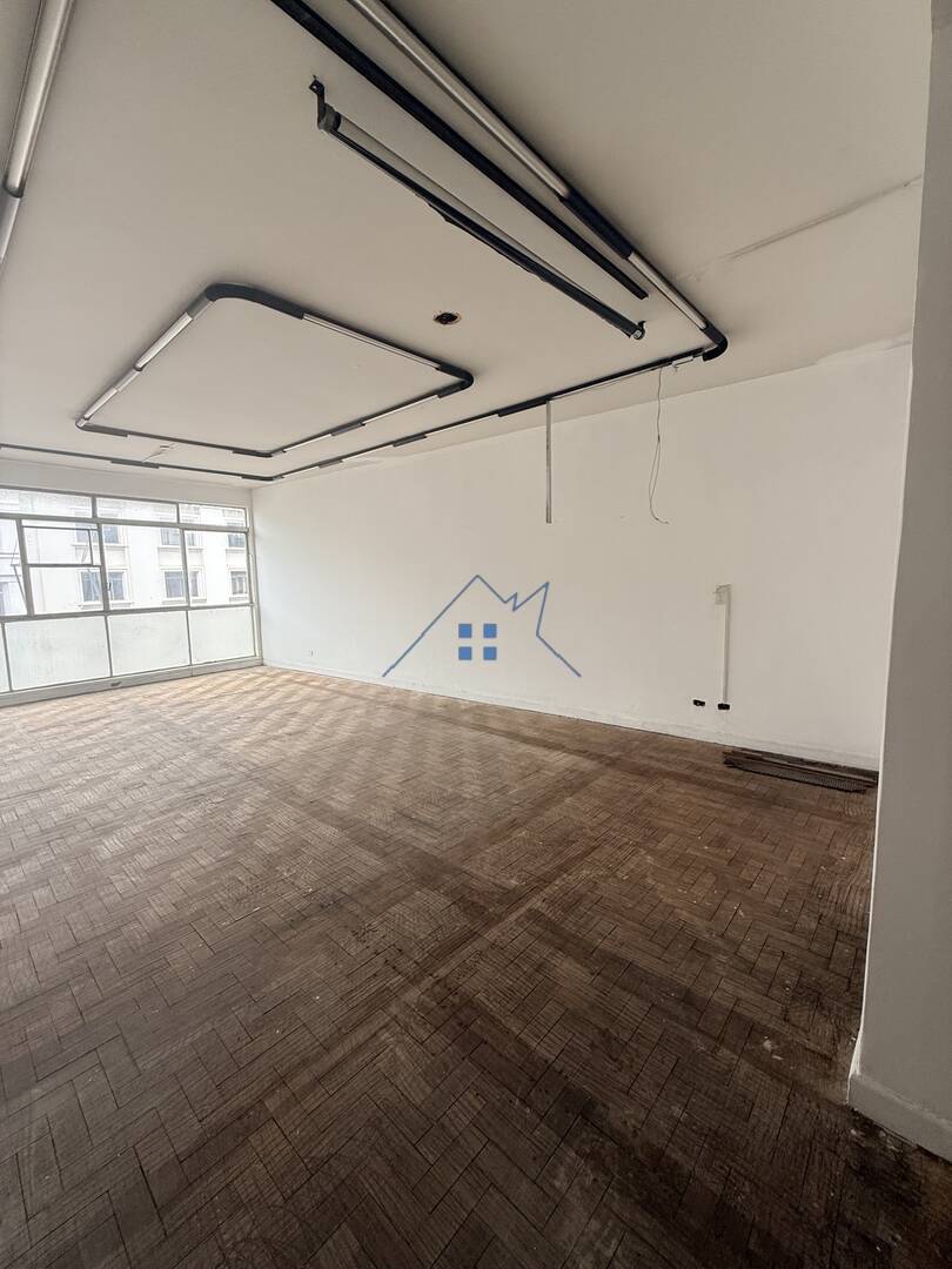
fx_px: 513
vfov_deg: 102.1
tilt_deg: -4.4
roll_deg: +0.7
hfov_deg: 85.7
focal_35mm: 14
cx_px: 476
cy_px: 634
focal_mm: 2.22
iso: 100
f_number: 2.2
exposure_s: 1/99
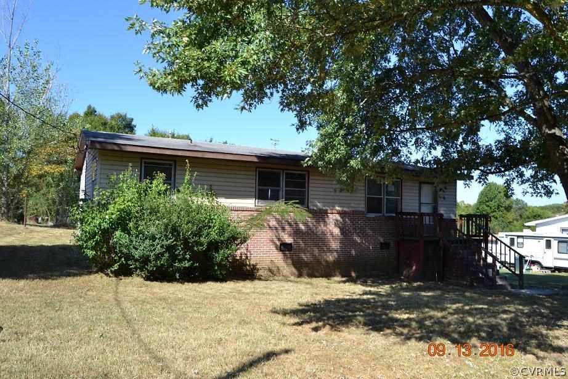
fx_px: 426
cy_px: 190
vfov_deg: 47.9
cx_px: 284
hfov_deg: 67.4
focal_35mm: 27
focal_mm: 18
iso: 100
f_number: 7.1
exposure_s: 1/160
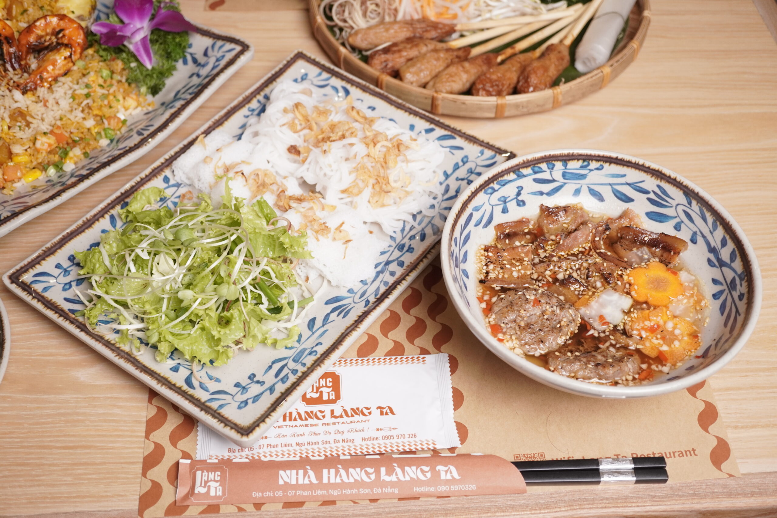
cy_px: 259
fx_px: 971
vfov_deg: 29.9
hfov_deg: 43.6
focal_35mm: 45
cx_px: 388
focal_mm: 30
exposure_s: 1/400
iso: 1000
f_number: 4
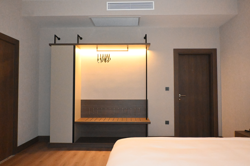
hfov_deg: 67.4
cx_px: 125
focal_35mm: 27
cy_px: 83
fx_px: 187
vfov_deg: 47.9
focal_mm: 18
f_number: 8
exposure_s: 1/125
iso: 12800
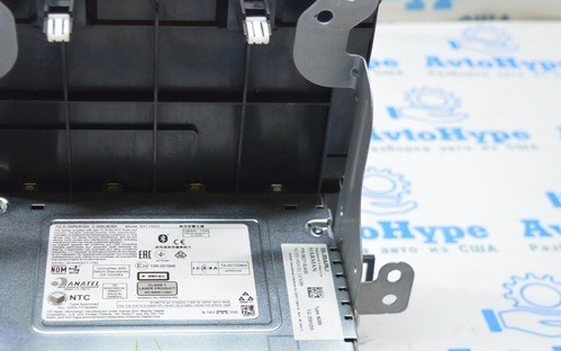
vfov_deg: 18.8
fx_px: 1055
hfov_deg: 29.6
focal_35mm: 69
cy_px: 244
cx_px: 183
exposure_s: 1/40
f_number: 3.8
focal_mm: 22
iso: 400
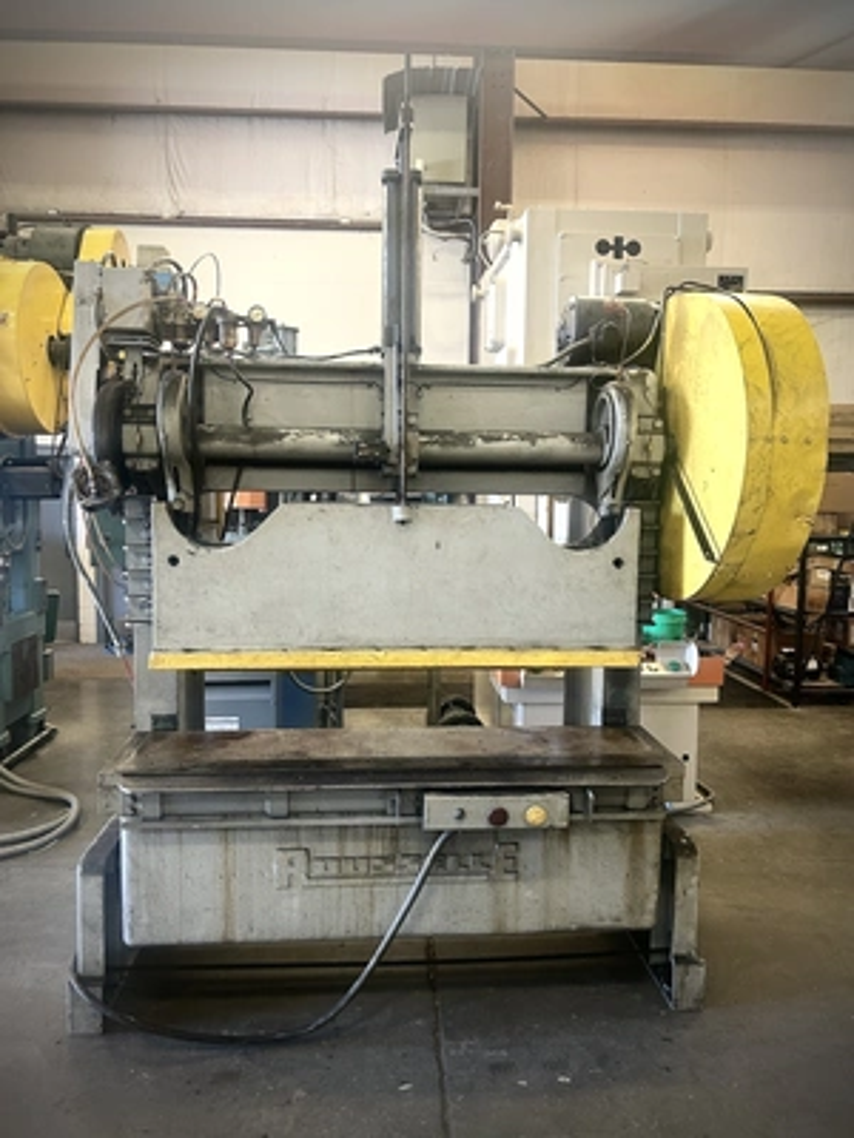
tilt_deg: -5.2
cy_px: 569
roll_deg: +0.1
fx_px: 855
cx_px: 427
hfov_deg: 53.1
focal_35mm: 26
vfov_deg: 67.3
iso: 160
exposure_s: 1/60
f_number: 1.5
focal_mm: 5.7
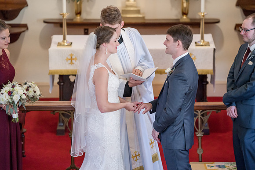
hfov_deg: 10.2
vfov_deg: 6.8
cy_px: 85
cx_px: 128
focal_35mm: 202
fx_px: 1430
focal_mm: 200
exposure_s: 1/250
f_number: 3.2
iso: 2000
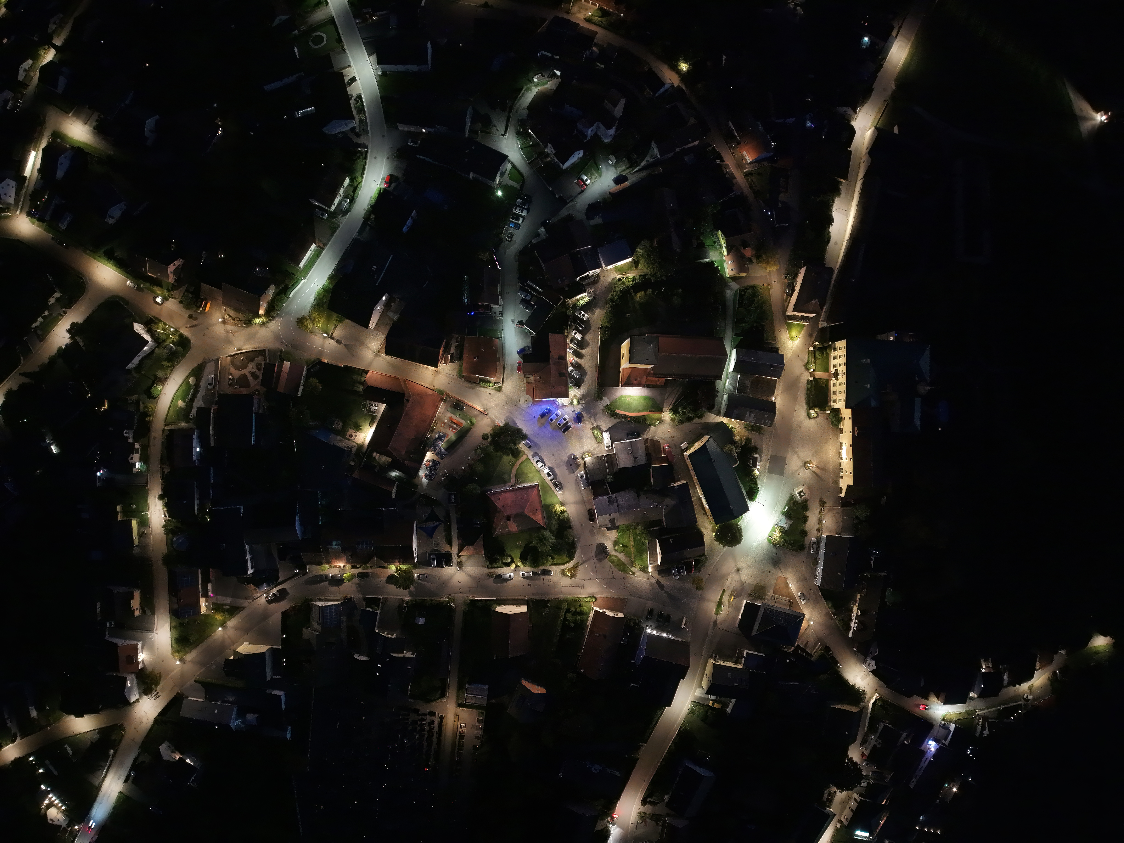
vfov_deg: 56.8
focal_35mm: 24
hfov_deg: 71.6
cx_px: 562
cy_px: 422
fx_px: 779
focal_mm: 6.5
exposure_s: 1/3.33
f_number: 1.8
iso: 2450
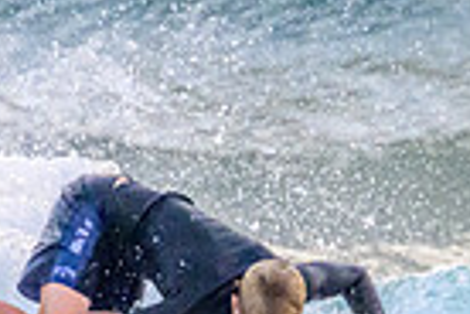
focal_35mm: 3360
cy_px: 401
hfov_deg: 0.6
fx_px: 43863
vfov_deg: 0.4
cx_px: 89
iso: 4500
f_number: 11
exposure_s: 1/2000
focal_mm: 800
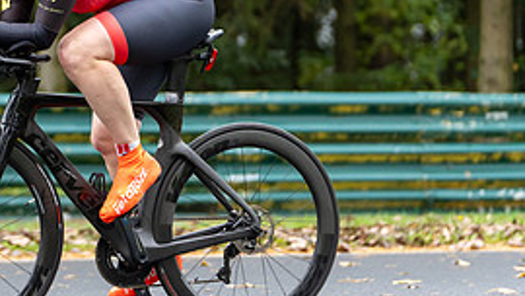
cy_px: 96
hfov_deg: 8.3
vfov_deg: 4.7
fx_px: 3578
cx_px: 10
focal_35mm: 257
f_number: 2.8
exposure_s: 1/1250
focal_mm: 114
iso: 1600
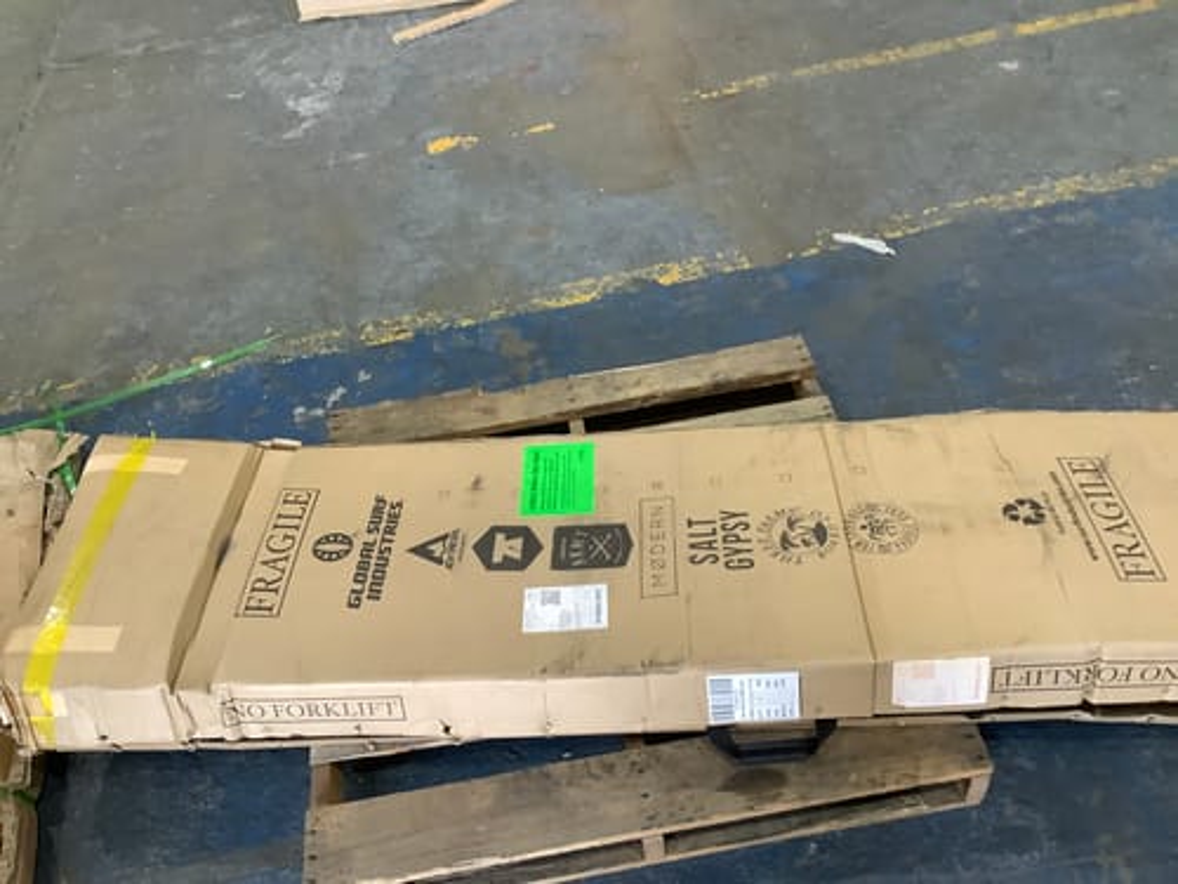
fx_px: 1055
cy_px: 442
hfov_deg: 58.4
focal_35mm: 31
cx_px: 589
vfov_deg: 45.4
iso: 160
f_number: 2.4
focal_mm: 3.3
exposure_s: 1/50
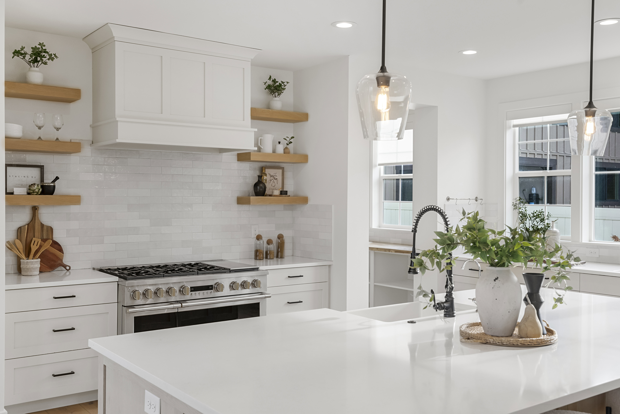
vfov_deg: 37.9
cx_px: 310
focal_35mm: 35
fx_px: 603
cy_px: 207
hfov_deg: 54.4
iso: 400
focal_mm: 35
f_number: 9
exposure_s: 1/30
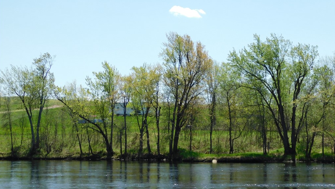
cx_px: 167
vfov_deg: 15.5
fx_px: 693
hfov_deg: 27.2
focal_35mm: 78
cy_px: 87
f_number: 4.3
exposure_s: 1/640
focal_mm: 12.6
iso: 125
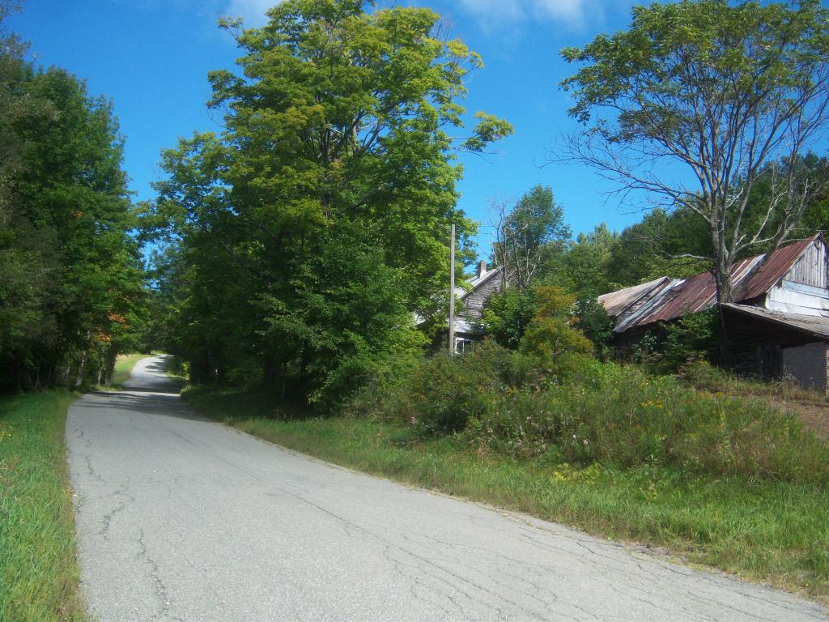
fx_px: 862
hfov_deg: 51.4
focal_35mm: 36
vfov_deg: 39.7
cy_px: 311
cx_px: 414
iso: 80
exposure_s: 1/1000
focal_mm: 7.5
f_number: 2.8
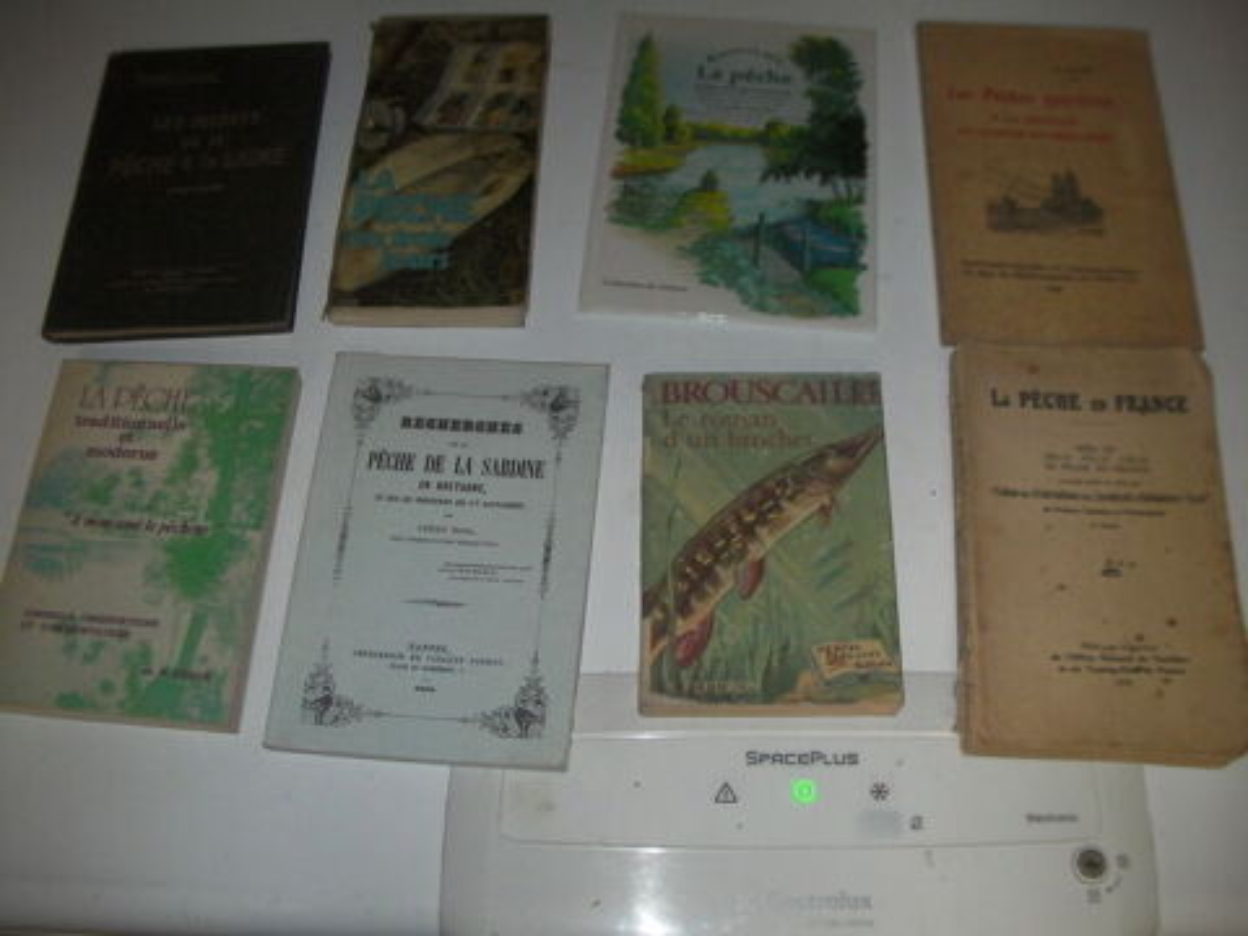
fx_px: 1370
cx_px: 624
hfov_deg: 49.0
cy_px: 468
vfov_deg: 37.7
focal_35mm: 38
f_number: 3.5
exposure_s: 1/30
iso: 200
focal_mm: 6.3
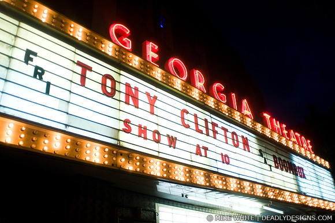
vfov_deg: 43.5
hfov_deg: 62.0
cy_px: 112
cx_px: 168
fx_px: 279
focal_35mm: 30
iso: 800
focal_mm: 20
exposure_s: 1/160
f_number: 2.8
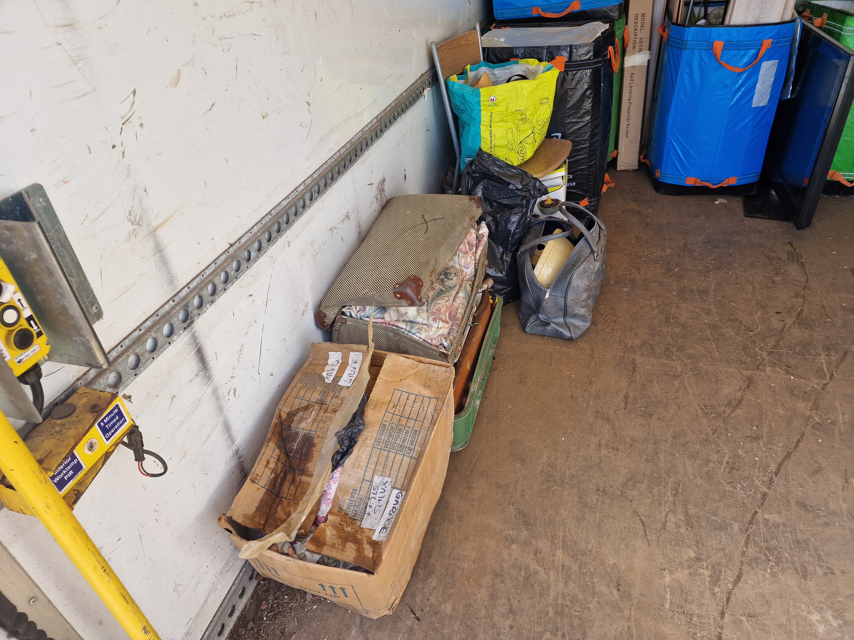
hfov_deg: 73.9
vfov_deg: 58.9
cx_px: 427
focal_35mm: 23
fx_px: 567
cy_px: 320
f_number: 1.8
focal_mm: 6.4
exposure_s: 1/189
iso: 50
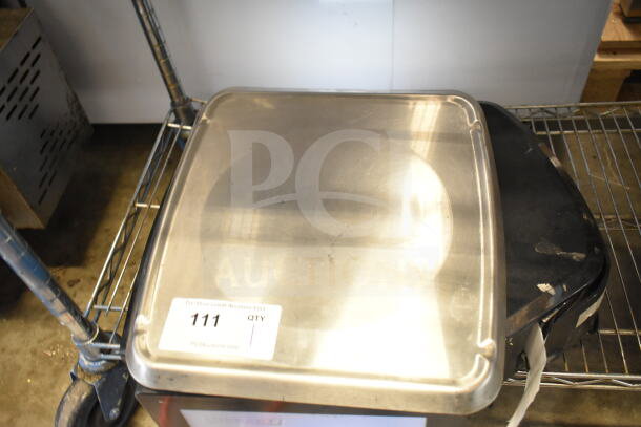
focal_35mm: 32
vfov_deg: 41.7
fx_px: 561
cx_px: 320
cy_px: 214
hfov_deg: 59.5
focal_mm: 21
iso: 2500
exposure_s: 1/30
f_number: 3.8
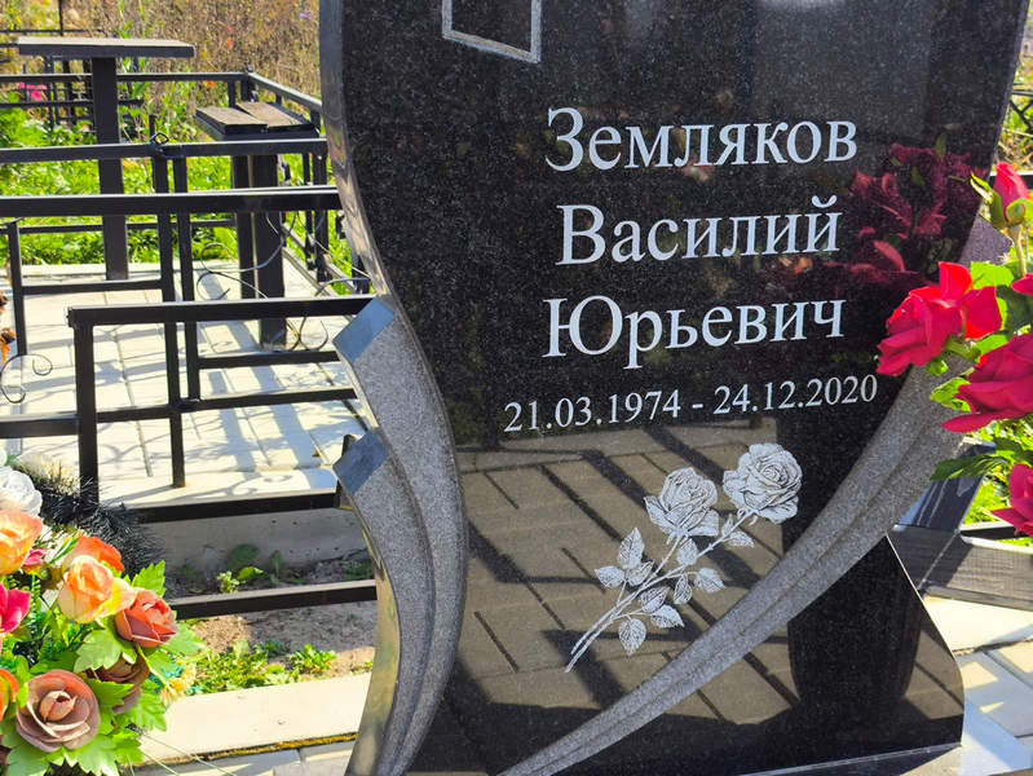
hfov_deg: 38.2
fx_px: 1493
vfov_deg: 29.1
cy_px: 388
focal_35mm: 50
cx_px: 516
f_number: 1.7
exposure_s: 1/636
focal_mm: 4.71
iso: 50
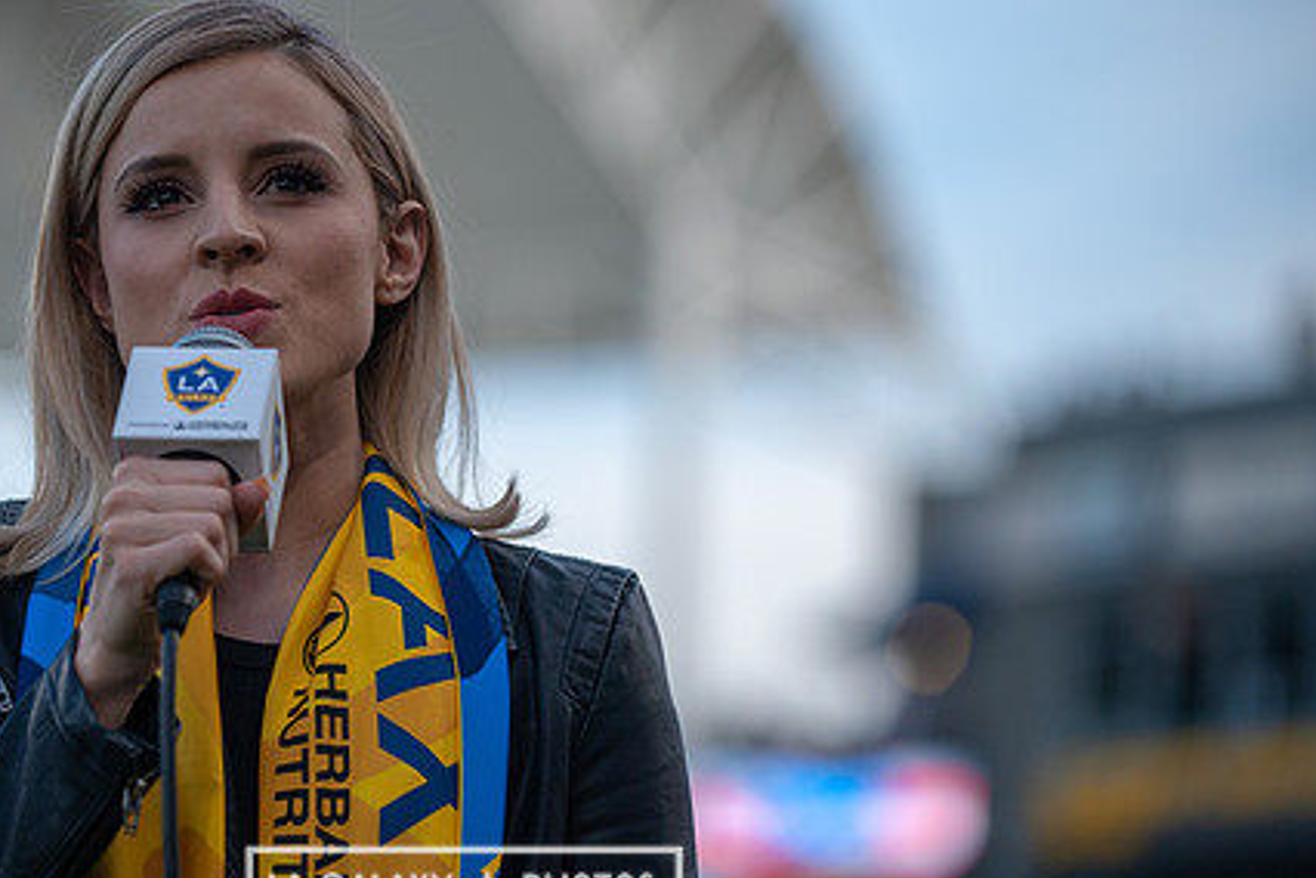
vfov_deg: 7.8
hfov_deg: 11.6
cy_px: 424
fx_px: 6470
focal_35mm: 177
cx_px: 463
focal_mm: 130
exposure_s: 1/1600
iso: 250
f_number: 2.8
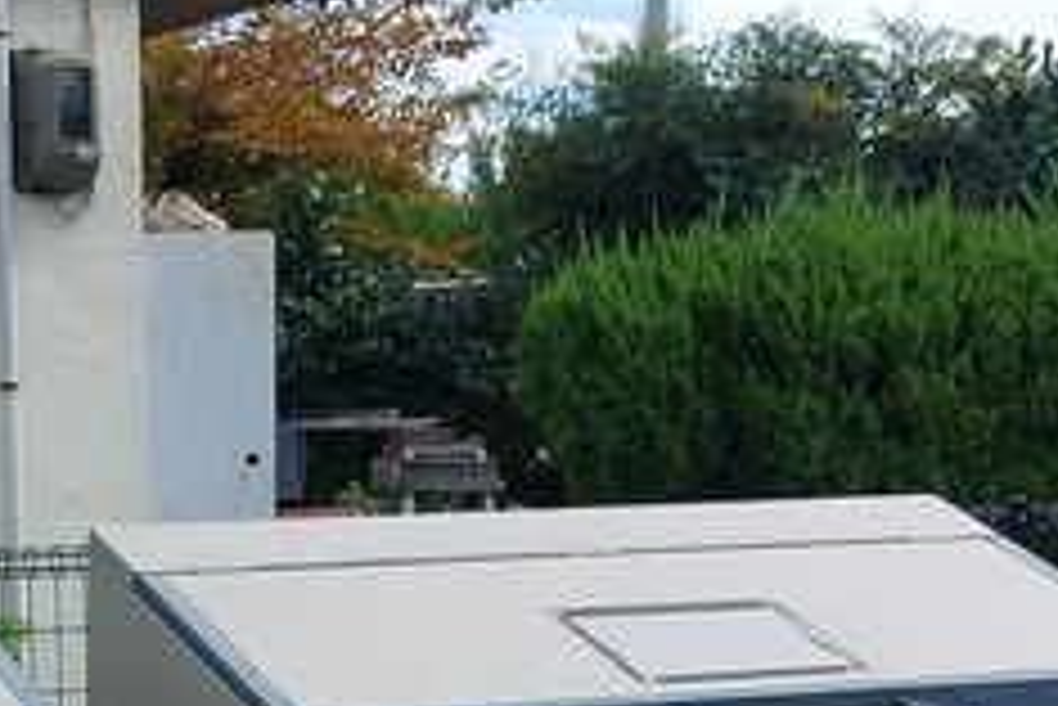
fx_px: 2999
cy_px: 949
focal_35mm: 102
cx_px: 90
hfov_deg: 19.6
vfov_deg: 12.9
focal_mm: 5.23
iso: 25
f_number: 1.8
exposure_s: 1/818
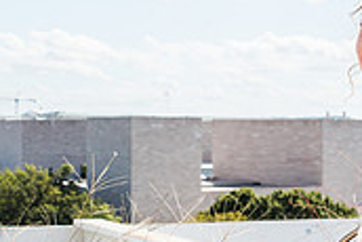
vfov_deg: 12.7
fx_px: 1087
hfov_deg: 18.9
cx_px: 154
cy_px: 102
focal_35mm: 108
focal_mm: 32
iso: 200
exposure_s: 1/2000
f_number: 7.1
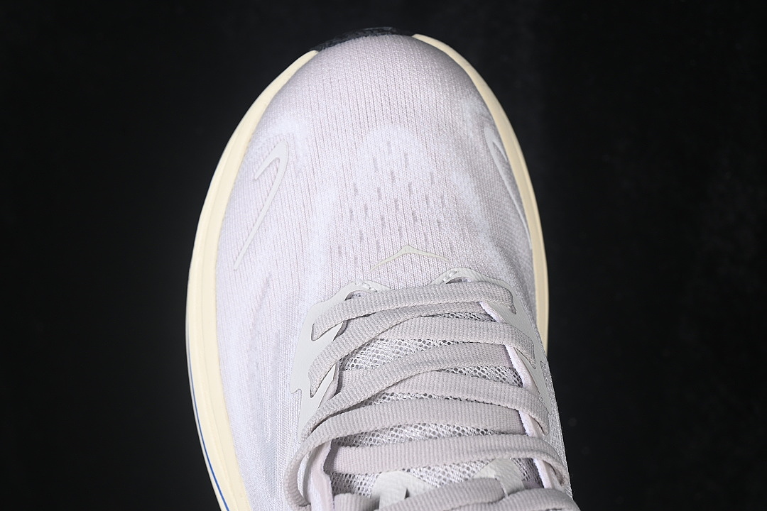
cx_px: 384
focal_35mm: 75
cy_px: 256
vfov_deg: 18.2
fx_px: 1598
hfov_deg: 27.0
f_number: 7.1
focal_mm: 50
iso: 160
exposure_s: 1/80
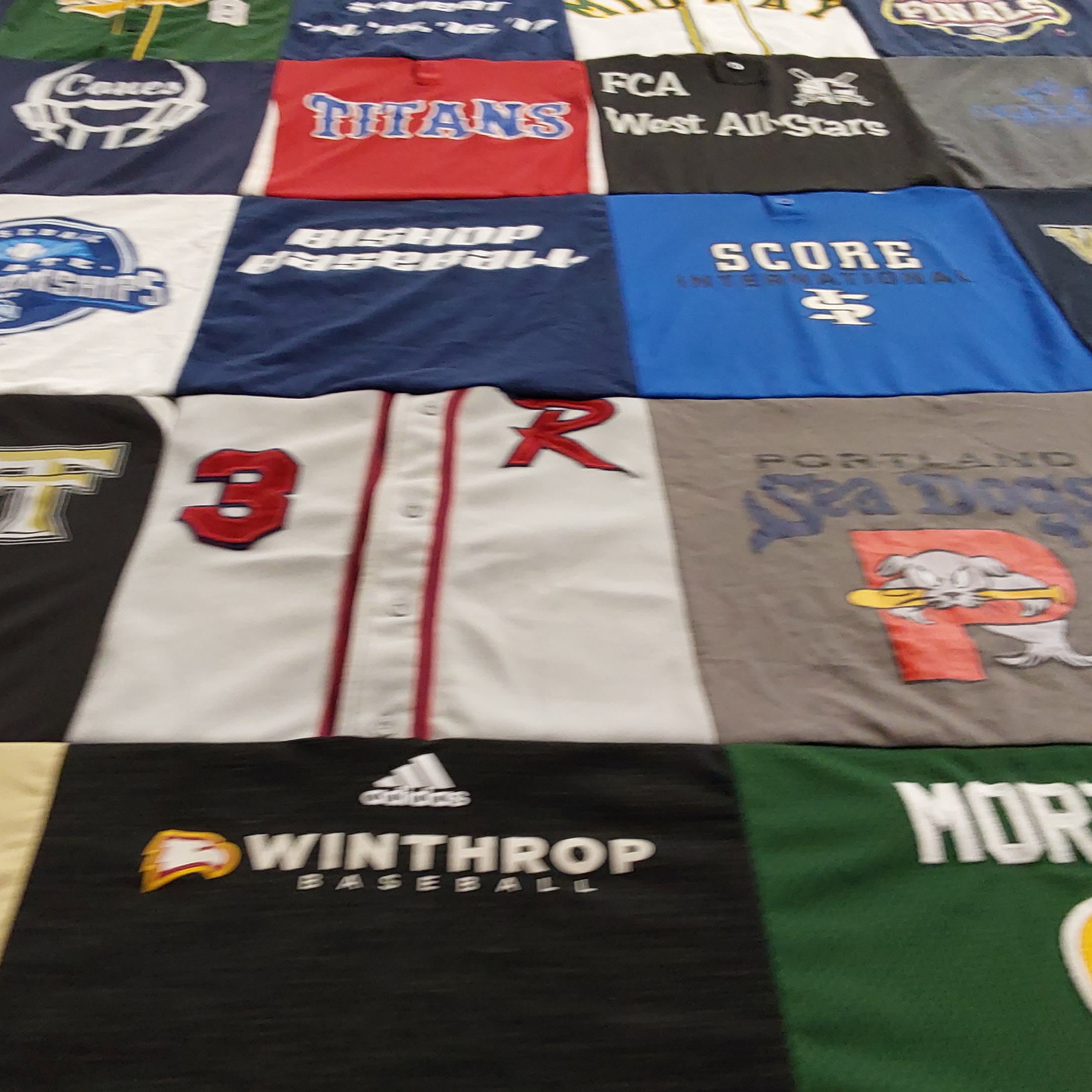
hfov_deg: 44.8
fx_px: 1321
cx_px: 474
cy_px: 584
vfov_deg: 44.9
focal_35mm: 37
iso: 160
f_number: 1.9
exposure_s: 1/60
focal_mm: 2.91
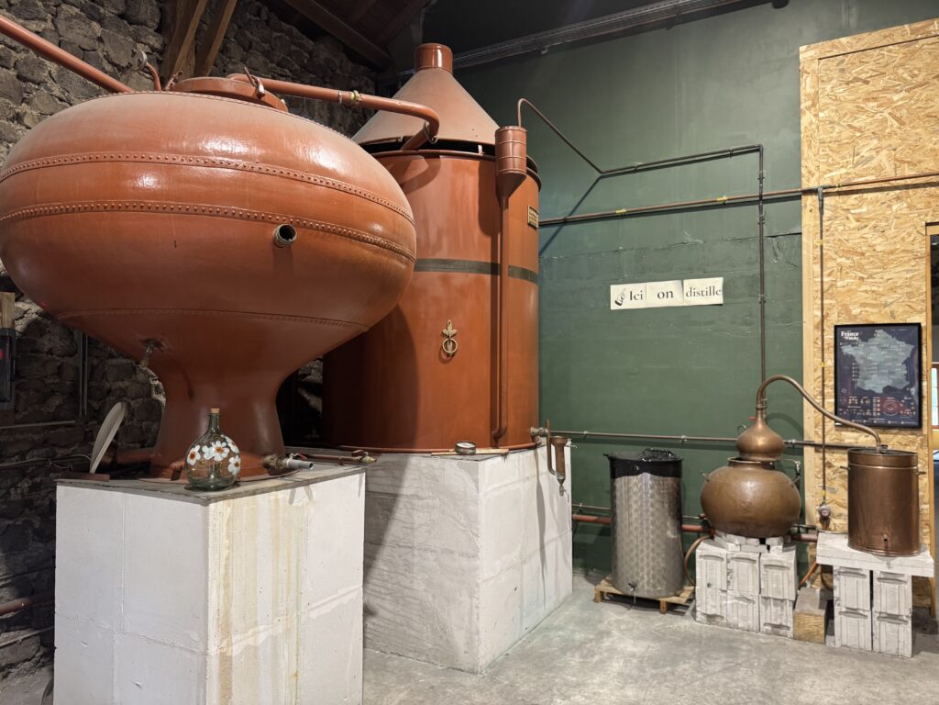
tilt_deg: +0.9
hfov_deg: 71.6
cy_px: 352
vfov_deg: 56.8
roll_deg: +0.3
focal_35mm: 24
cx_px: 470
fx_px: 651
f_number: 1.78
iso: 200
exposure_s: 1/50
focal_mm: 6.76
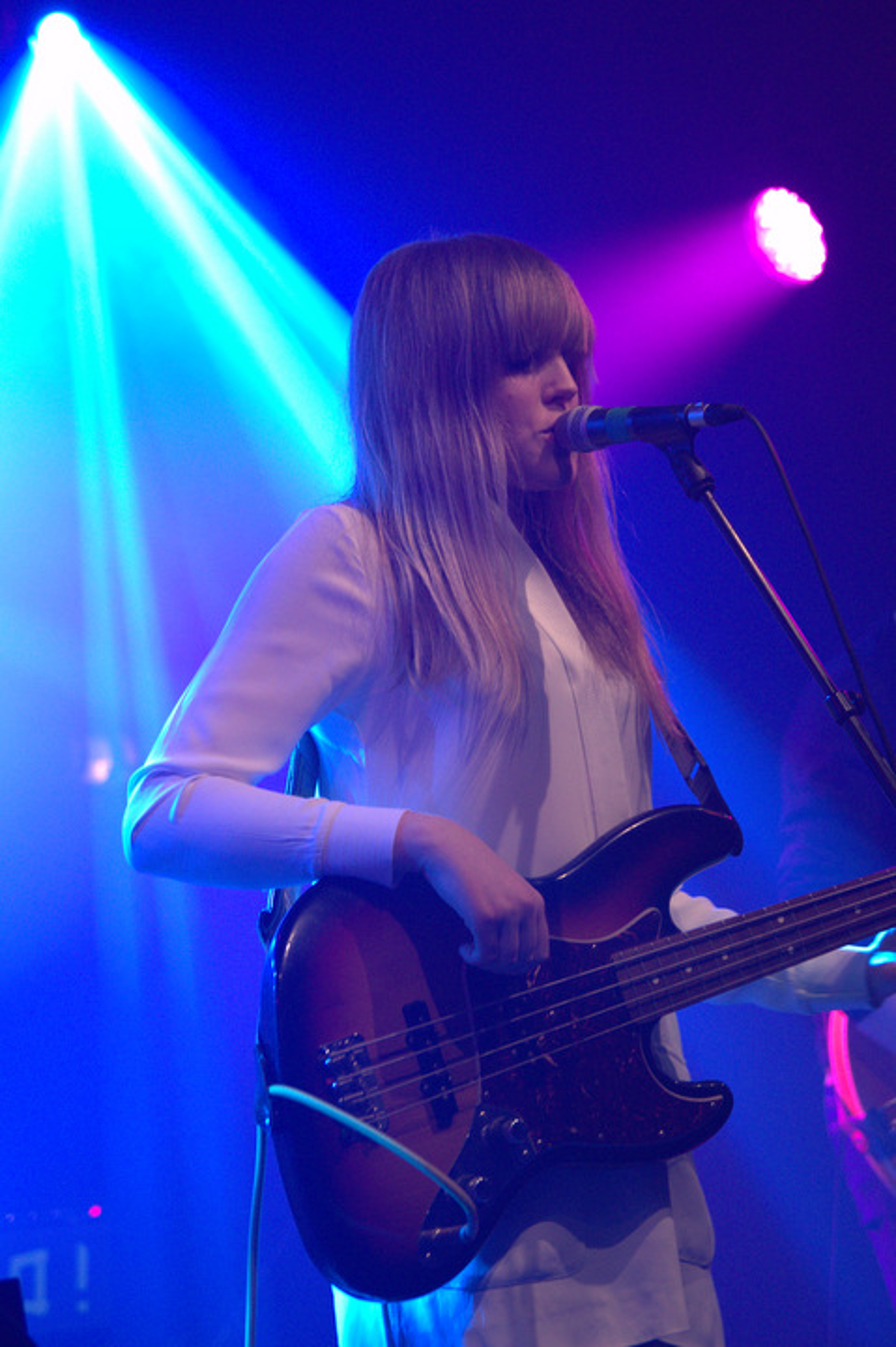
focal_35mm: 75
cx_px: 448
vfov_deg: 27.0
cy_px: 674
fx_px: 2804
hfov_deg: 18.2
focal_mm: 50
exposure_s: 1/60
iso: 2000
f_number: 2.8
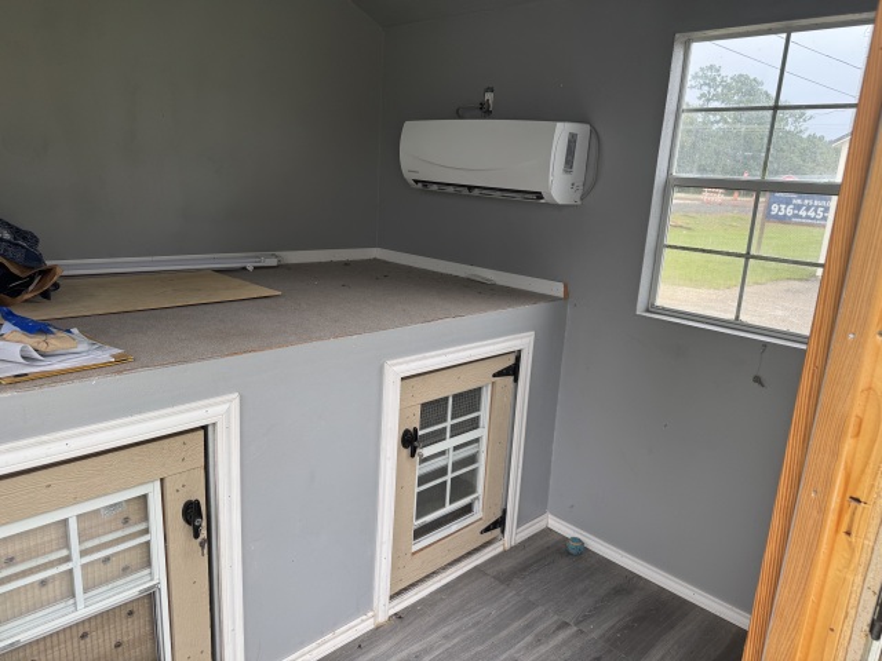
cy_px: 330
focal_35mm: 24
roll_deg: -3.3
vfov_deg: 56.8
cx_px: 441
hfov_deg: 71.6
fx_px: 612
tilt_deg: -14.7
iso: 80
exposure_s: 1/544
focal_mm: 6.76
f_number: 1.78
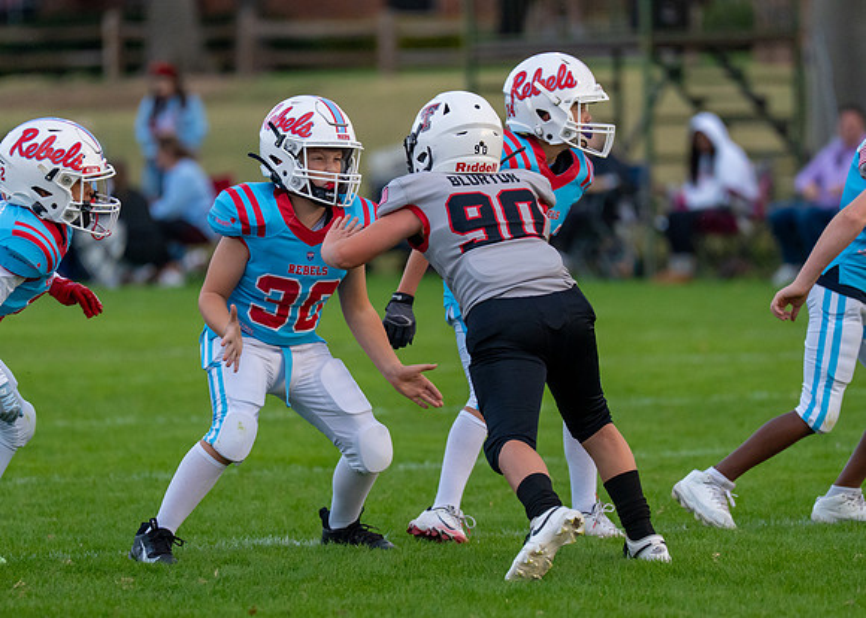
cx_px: 411
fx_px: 9673
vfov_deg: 3.7
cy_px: 322
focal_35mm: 393
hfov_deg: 5.1
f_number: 2.8
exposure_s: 1/1250
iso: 1000
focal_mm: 200
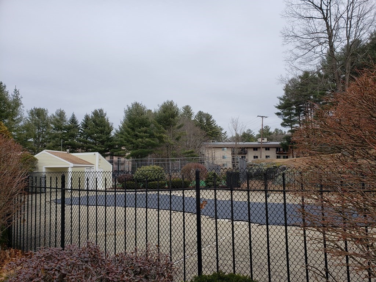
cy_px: 141
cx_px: 188
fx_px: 282
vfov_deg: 53.1
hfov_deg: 67.3
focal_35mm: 26
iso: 50
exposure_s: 1/871
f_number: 2.4
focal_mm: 4.3
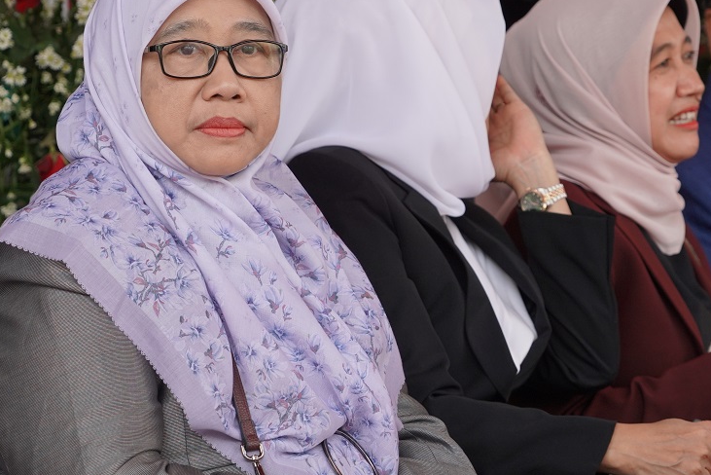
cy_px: 150
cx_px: 389
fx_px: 4149
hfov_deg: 9.8
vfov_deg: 6.5
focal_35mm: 210
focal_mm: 128
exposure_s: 1/160
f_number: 6.3
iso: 500
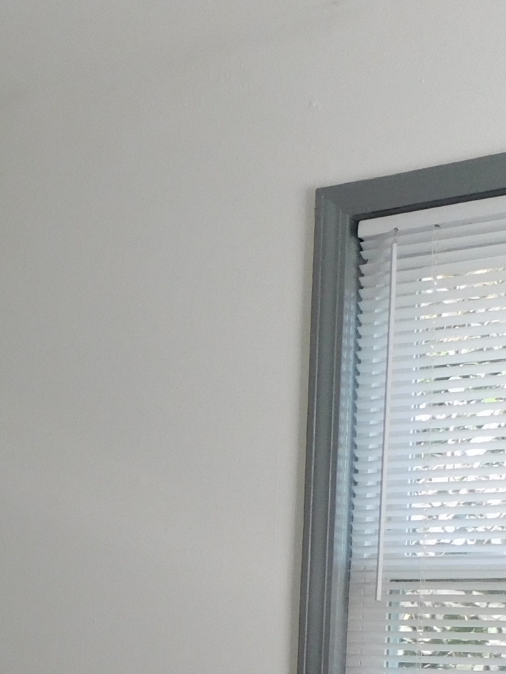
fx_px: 1461
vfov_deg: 24.1
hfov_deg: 16.7
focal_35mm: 75
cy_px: 761
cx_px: -379
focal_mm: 4
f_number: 3
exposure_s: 1/80
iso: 125
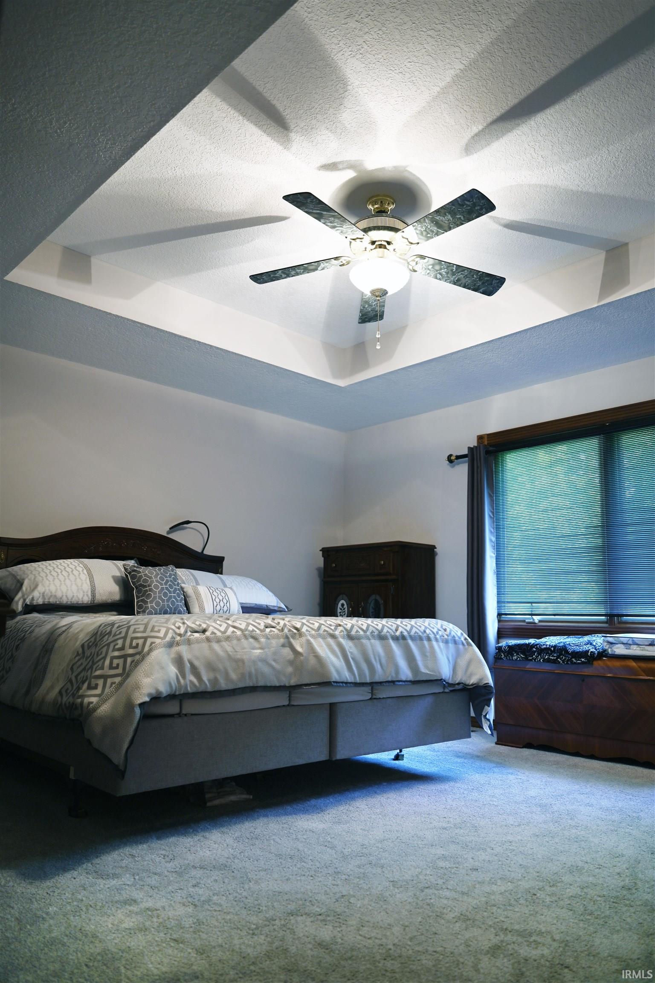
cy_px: 492
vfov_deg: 73.7
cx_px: 328
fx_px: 655
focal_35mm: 24
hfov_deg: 53.1
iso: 200
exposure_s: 1/25
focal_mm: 24
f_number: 2.8
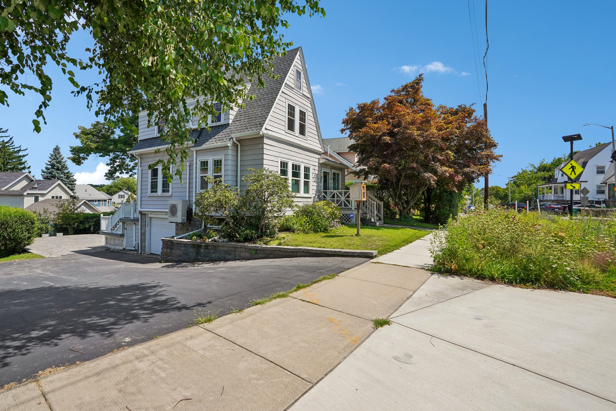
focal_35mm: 16
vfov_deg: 73.7
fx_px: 274
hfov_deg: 96.7
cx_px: 308
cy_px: 206
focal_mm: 16
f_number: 8
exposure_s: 1/250
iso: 100
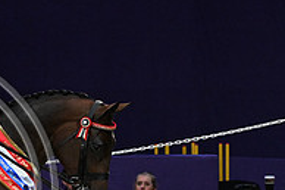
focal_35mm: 335
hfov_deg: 6.1
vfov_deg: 4.1
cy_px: 175
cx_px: -109
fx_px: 2650
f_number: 5
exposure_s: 1/640
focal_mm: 112
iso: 6400
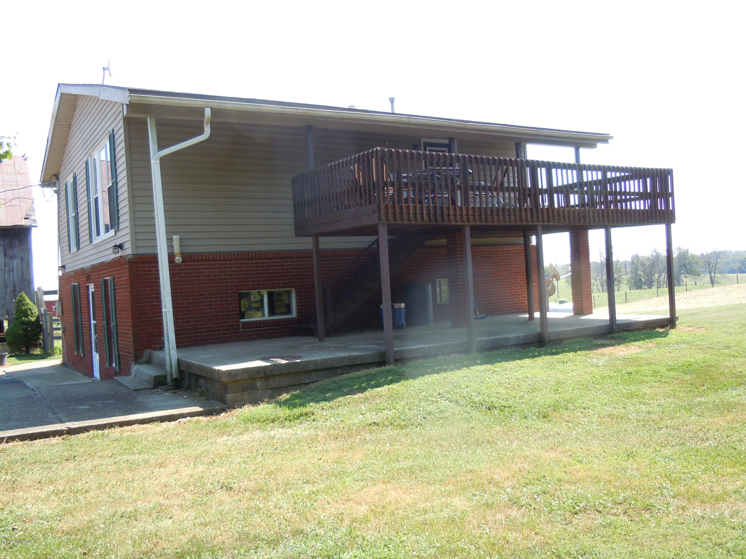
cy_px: 280
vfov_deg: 46.8
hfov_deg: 60.0
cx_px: 373
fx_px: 647
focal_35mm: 30
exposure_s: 1/200
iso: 100
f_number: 3.5
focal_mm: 5.4
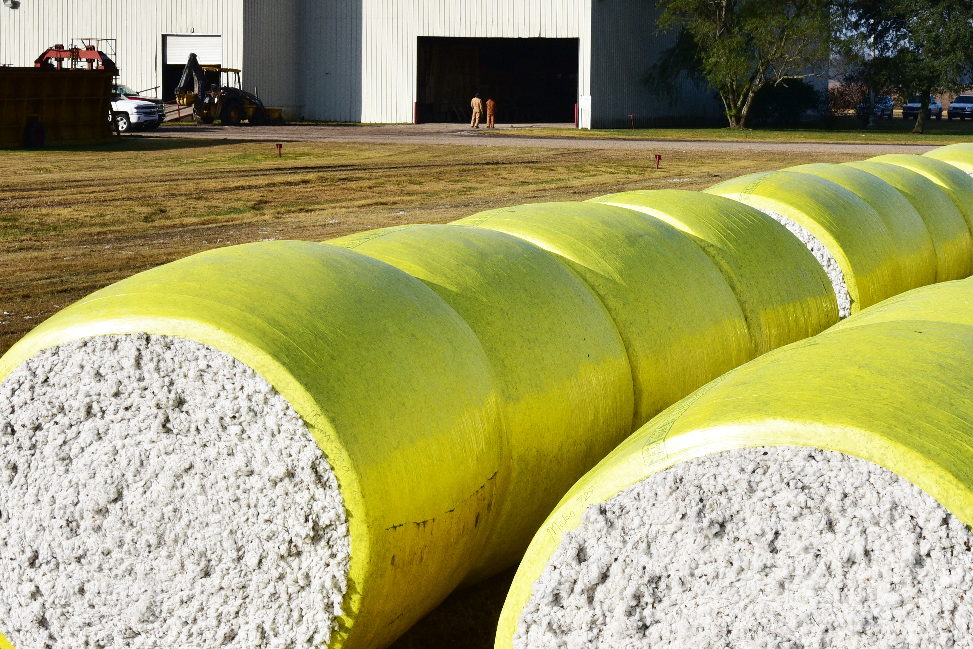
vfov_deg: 16.1
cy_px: 343
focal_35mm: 85
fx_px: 2298
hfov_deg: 23.8
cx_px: 617
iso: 250
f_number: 16
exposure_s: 1/500
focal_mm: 46
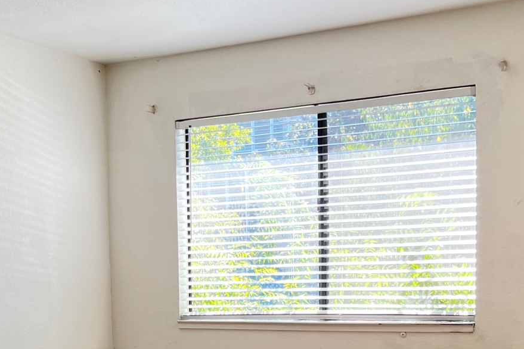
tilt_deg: -4.8
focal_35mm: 62
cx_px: 272
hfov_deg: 32.4
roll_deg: +0.6
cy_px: 328
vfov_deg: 21.3
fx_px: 902
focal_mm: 5.1
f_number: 1.6
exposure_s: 1/172
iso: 50
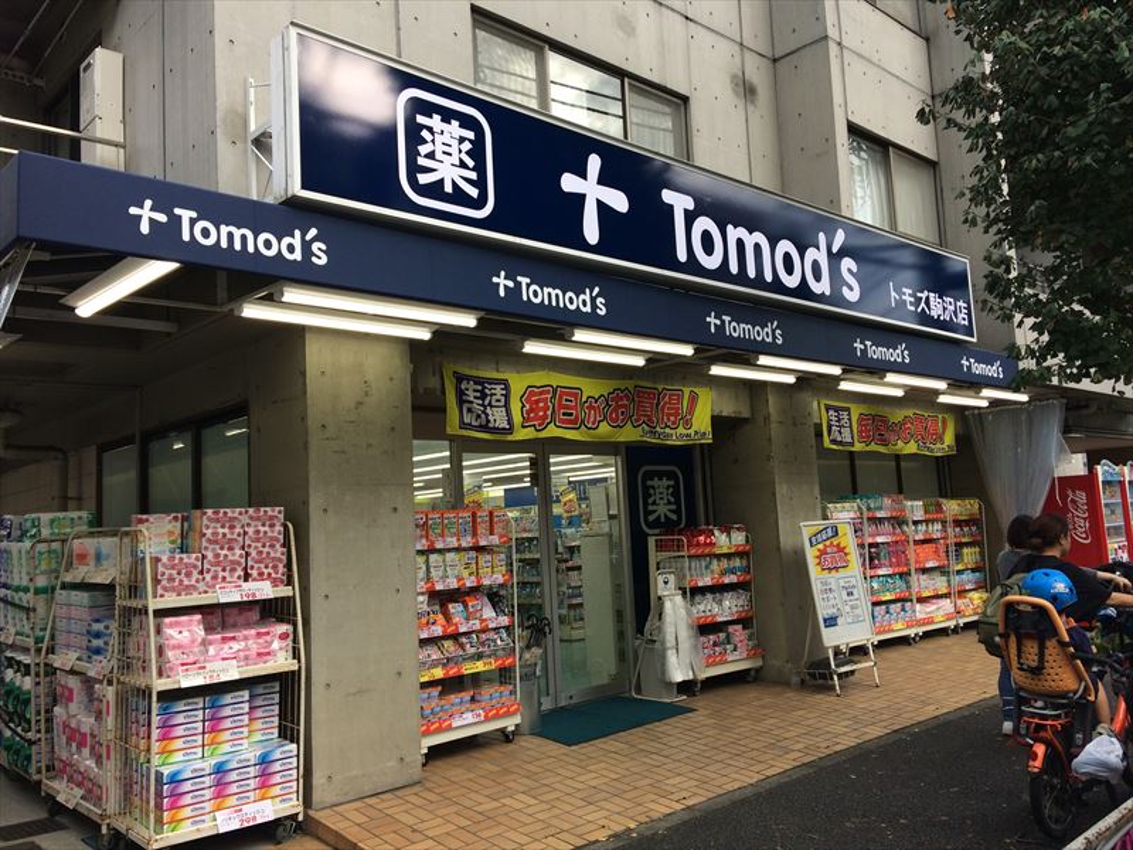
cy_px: 425
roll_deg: +2.8
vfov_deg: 48.2
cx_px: 566
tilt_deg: +6.1
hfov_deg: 61.7
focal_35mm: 29
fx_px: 949
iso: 32
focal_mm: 4.15
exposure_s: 1/201
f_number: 2.2
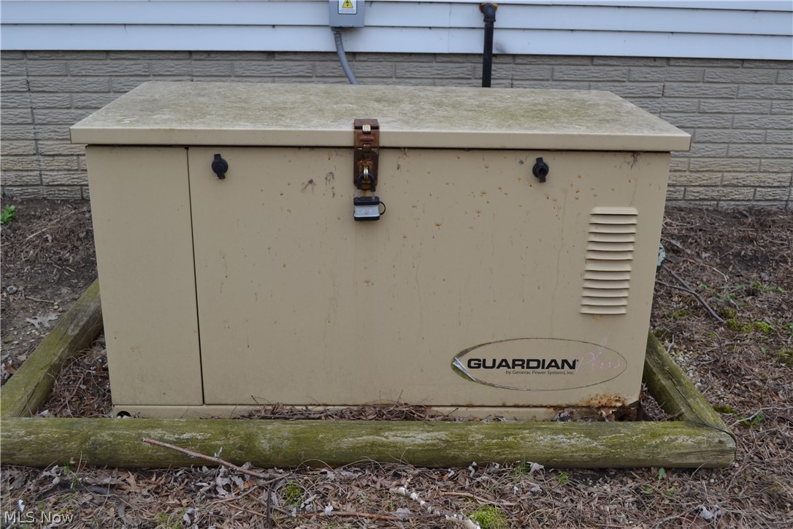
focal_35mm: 39
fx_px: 859
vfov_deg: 34.2
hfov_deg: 49.6
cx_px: 396
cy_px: 264
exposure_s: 1/125
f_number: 5.6
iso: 100
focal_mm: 26
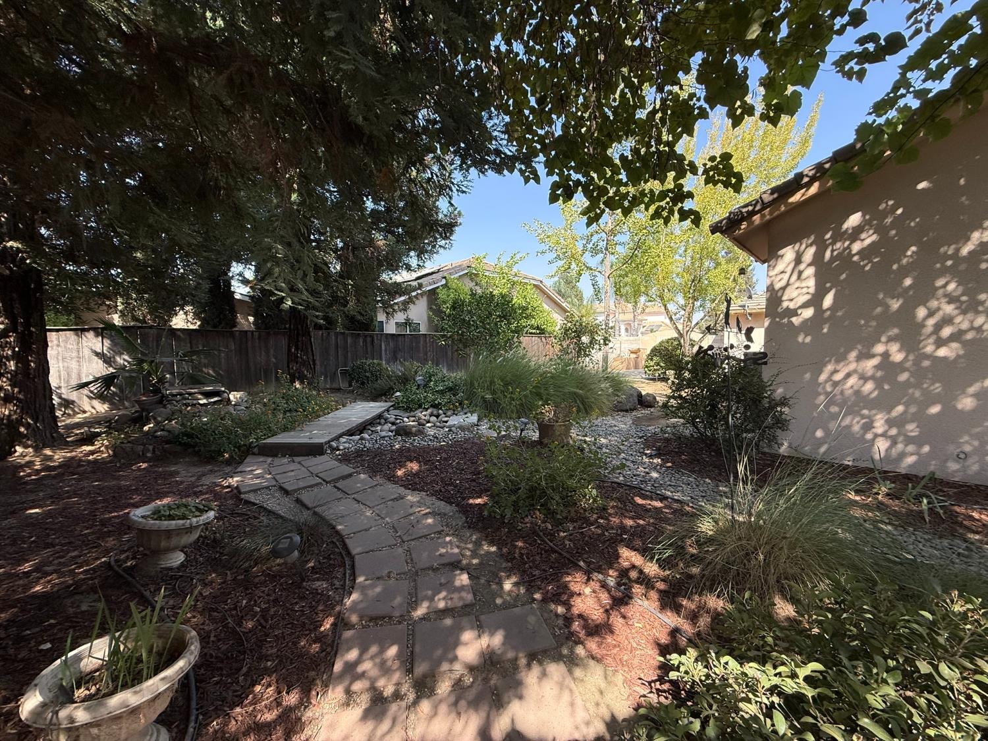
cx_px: 494
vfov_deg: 85.7
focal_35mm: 14
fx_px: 400
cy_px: 370
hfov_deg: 102.1
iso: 64
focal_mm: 2.22
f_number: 2.2
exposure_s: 1/490
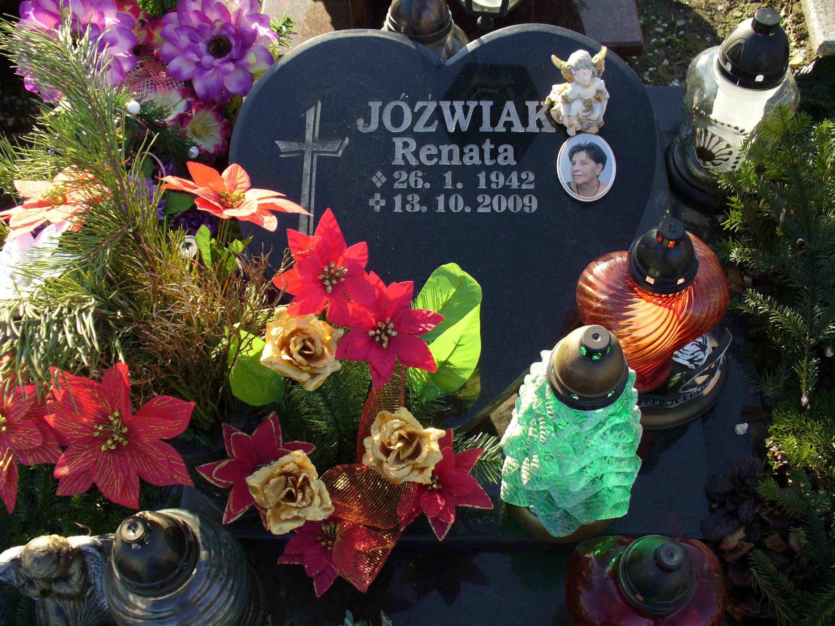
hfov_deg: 50.1
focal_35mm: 37
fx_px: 893
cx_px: 418
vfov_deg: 38.7
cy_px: 313
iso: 80
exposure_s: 1/250
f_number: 2.8
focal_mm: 6.1
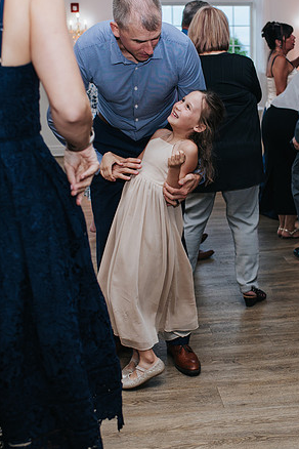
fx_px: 673
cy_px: 224
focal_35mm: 54
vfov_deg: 36.9
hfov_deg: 24.9
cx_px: 206
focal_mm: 35
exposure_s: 1/200
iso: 800
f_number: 3.2
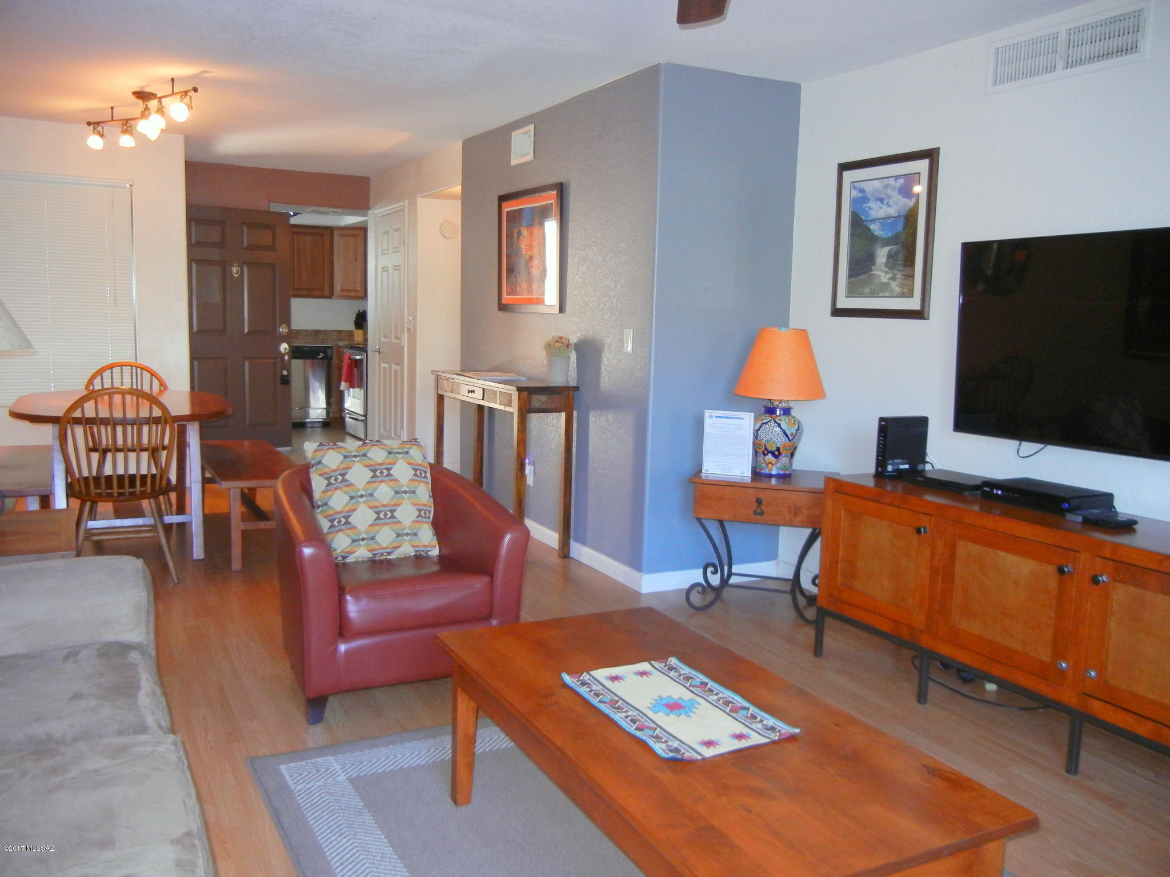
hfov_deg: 60.0
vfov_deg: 46.8
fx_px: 1014
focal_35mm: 30
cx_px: 585
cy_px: 438
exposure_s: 1/30
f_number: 3.5
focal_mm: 5.4
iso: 307
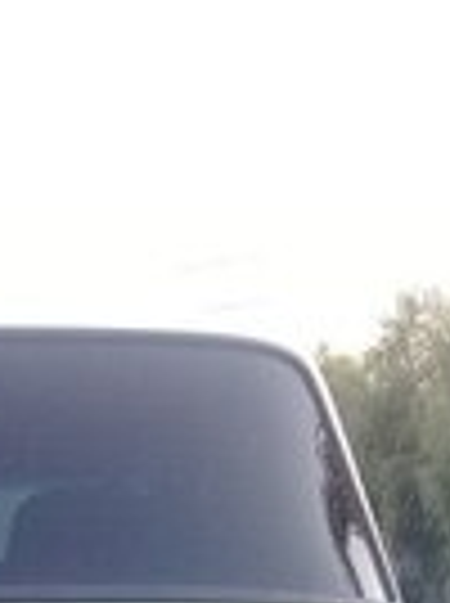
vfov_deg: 15.2
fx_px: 2000
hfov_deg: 12.6
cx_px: -22
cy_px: 1035
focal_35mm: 115
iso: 80
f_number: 2.2
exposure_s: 1/50
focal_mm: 3.3
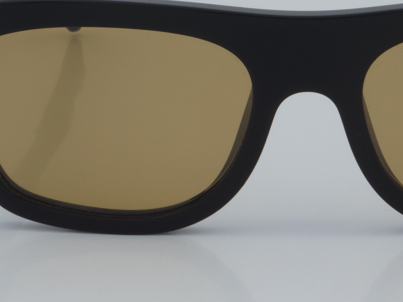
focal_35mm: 156
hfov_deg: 12.6
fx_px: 1816
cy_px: 98
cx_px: 306
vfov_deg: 9.5
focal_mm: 55
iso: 100
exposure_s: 1/4
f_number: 32
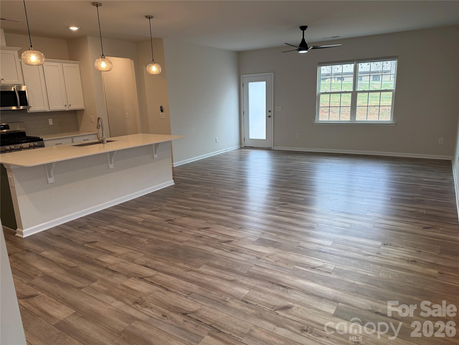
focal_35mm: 24
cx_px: 230
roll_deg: +2.6
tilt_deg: -13.2
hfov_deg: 71.6
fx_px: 318
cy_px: 172
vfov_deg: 56.8
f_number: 1.78
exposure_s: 1/166
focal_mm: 6.76
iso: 125
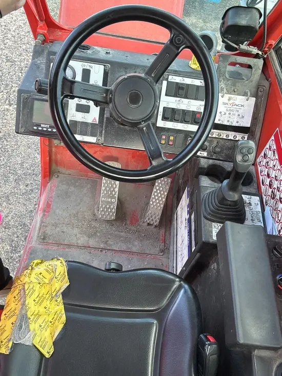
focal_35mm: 30
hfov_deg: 46.8
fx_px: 326
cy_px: 188
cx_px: 141
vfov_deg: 60.0
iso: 50
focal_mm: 2.69
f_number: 1.9
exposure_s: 1/121
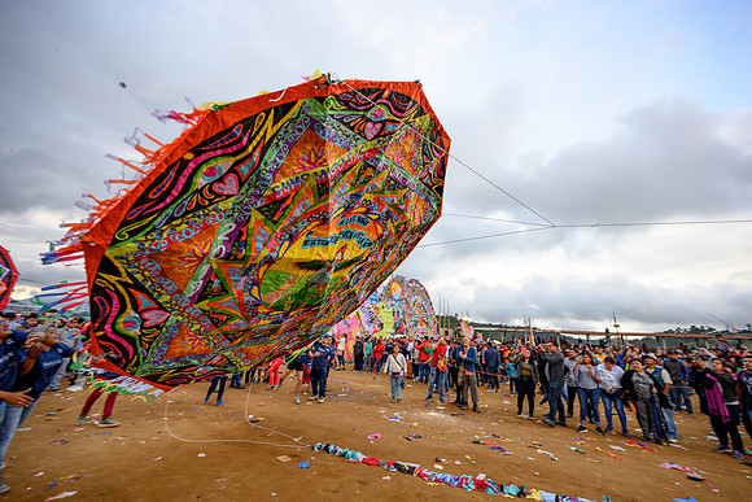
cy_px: 251
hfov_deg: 104.2
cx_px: 376
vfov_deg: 81.2
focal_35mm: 14
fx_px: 292
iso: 160
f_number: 4
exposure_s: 1/320
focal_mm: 14
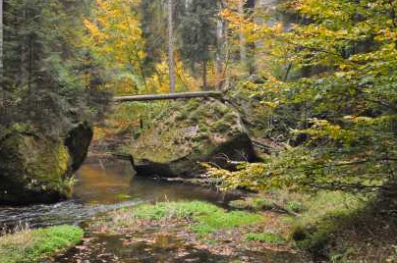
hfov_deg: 38.2
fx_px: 573
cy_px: 113
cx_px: 179
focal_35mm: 52
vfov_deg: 25.9
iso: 720
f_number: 4
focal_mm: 28
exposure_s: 1/60
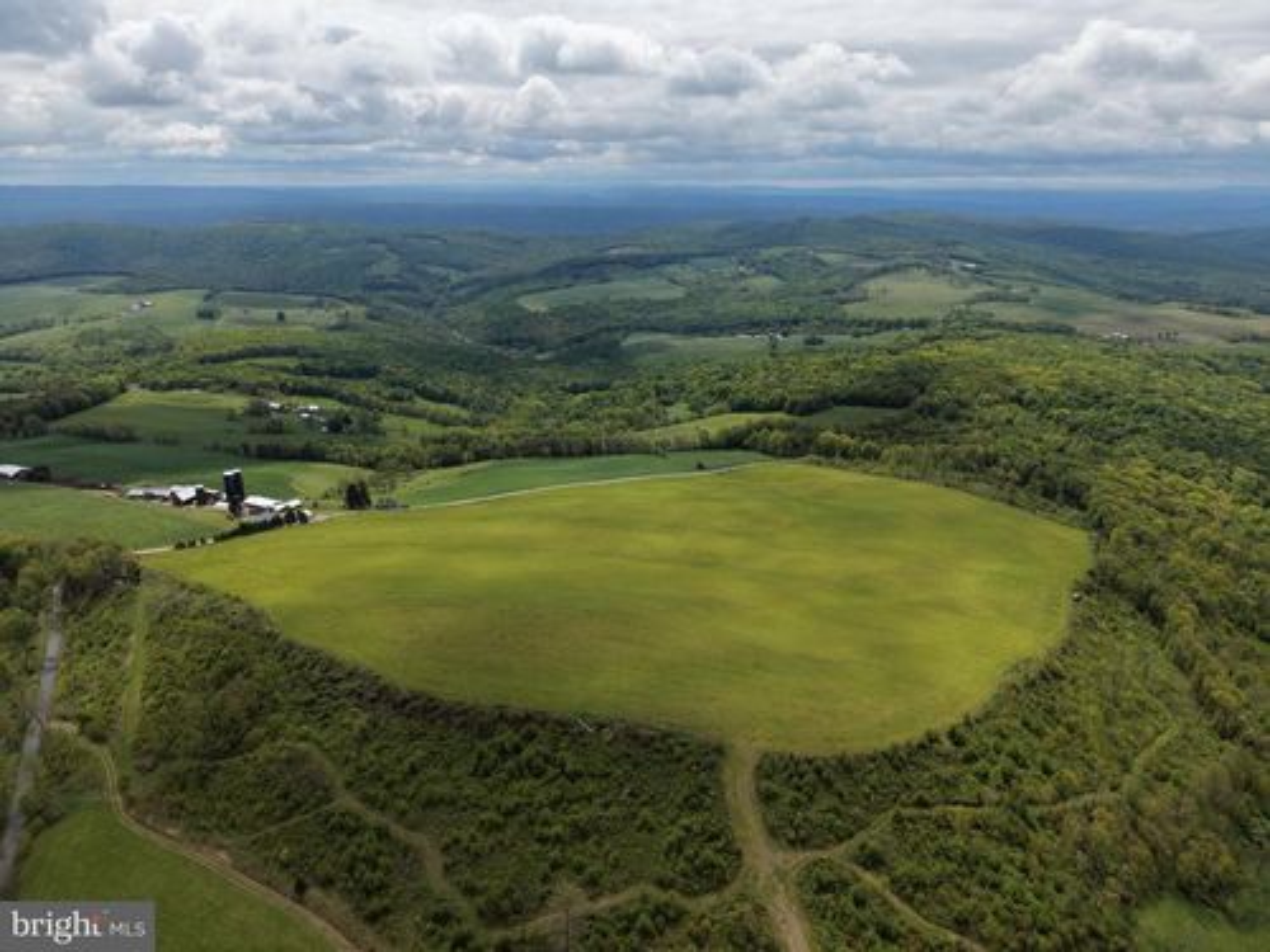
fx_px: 881
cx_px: 635
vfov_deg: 56.8
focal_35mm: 24
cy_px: 476
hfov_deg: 71.6
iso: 260
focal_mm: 8.67
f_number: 1.8
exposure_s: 1/8000
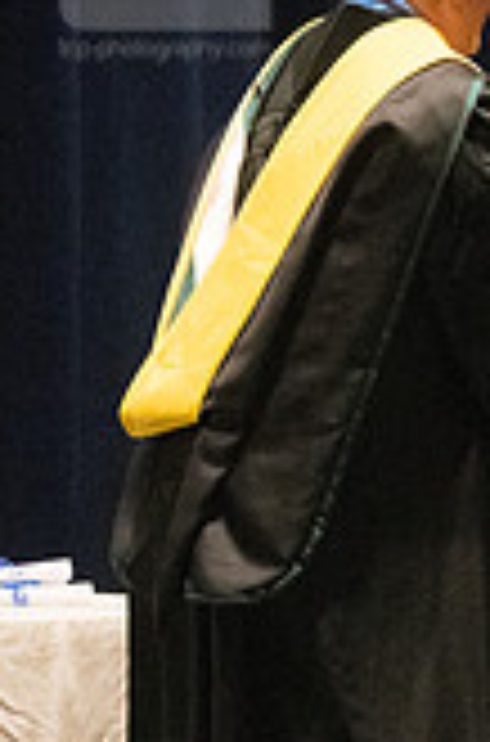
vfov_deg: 3.7
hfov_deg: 2.5
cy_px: 414
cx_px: 659
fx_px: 11341
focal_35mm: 552
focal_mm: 135
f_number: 4.5
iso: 8000
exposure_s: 1/250
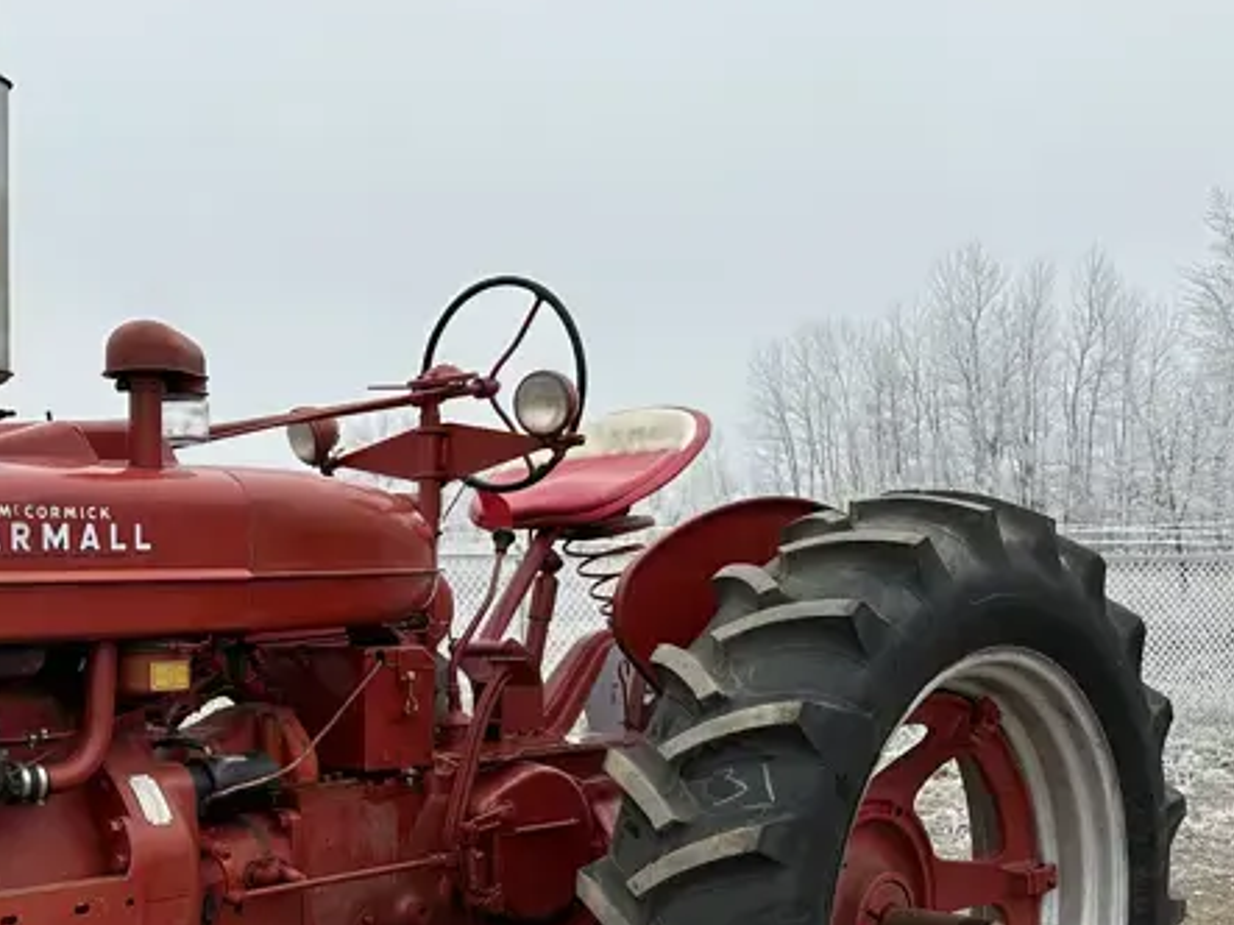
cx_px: 145
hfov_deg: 34.9
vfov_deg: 27.2
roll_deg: +0.2
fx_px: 1853
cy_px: 794
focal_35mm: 52
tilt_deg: -7.2
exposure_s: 1/1541
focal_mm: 6.86
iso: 80
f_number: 1.78
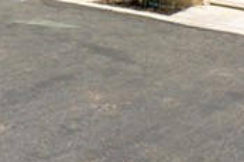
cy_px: -106
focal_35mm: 89
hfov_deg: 22.6
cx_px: 55
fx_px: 603
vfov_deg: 14.0
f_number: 7.1
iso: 100
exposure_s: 1/320
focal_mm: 10
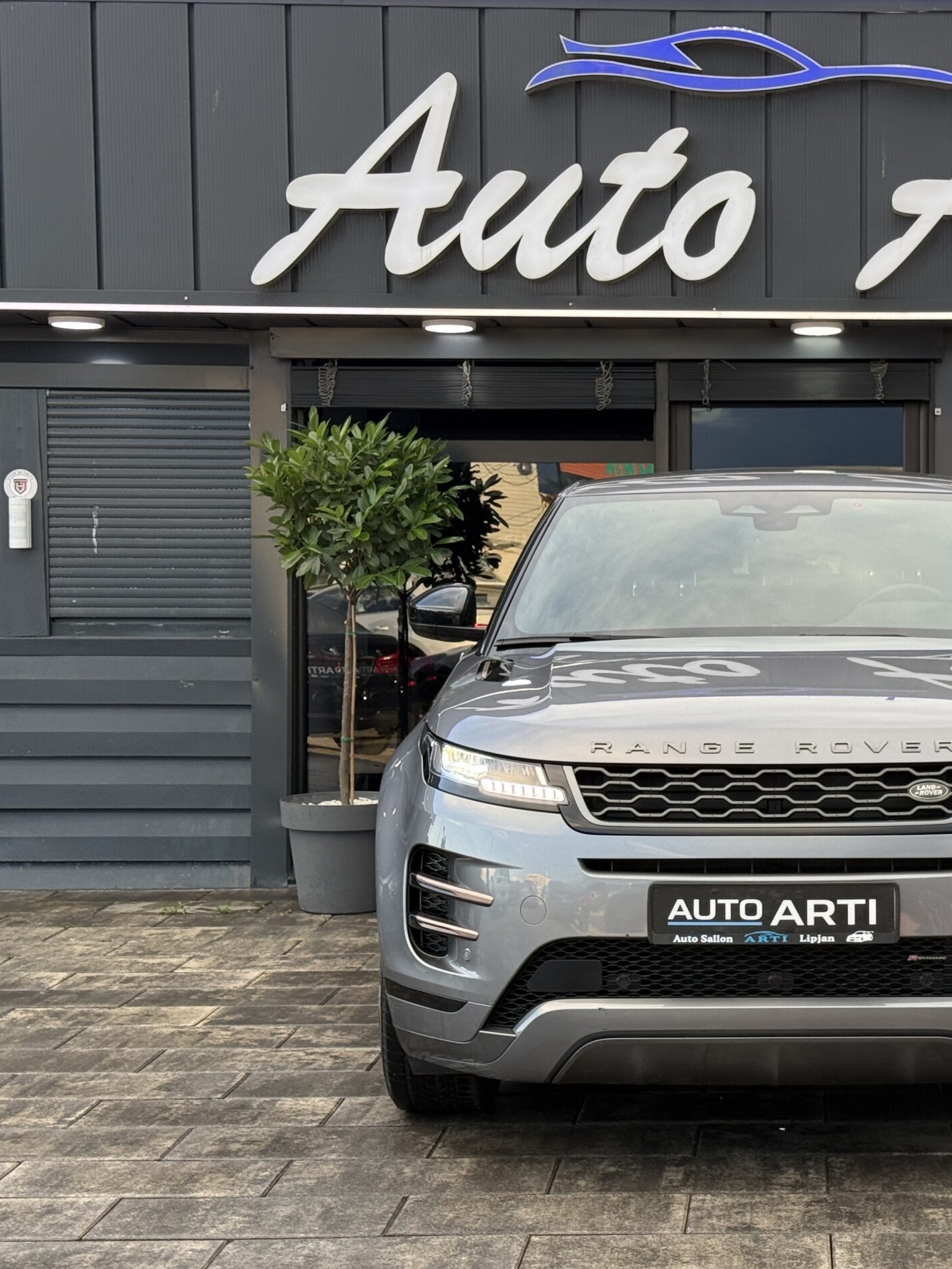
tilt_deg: -1.0
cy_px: 641
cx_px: 792
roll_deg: +0.1
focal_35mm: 65
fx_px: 2383
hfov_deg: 22.2
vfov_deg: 29.8
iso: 64
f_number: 1.78
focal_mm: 6.76
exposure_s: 1/363
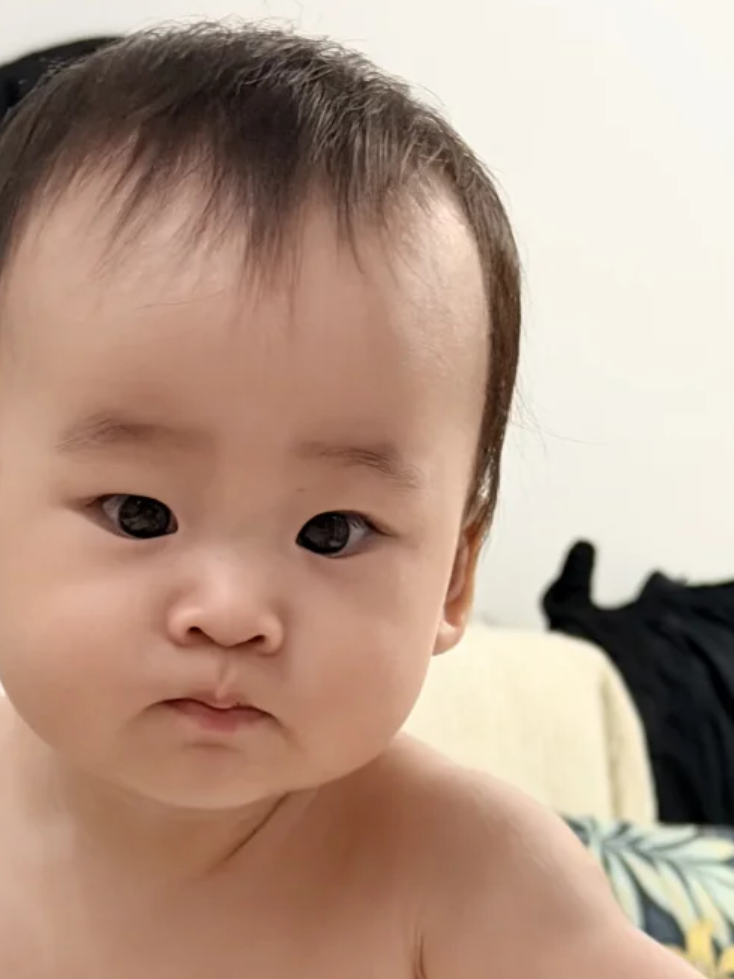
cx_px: 167
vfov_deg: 18.0
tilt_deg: -7.1
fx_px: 2997
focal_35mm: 106
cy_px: 1015
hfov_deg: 13.9
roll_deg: -8.1
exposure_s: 1/50
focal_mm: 6.76
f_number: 1.78
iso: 250
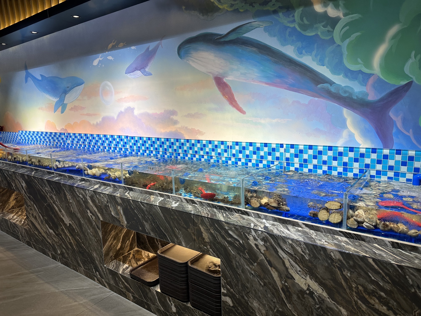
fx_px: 292
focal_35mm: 24
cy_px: 158
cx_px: 210
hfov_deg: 71.6
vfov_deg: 56.8
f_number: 1.78
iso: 64
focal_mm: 6.86
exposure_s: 1/195
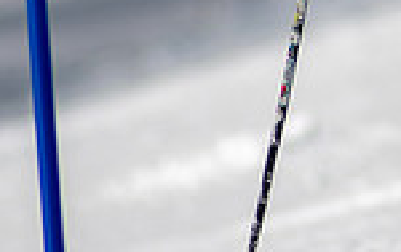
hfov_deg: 0.9
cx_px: 691
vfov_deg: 0.6
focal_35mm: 2224
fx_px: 24323
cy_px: -36
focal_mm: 300
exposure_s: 1/6400
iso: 100
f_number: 2.8
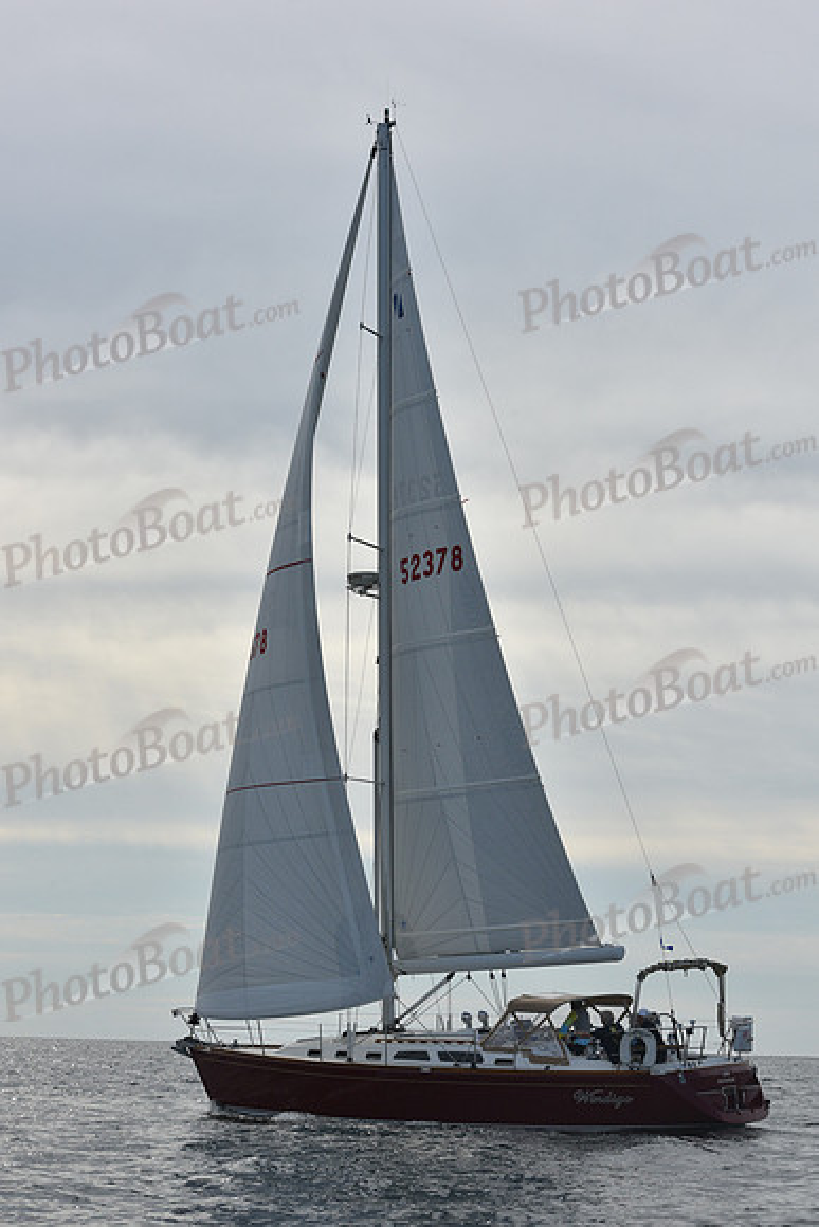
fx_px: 2387
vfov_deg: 28.8
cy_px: 614
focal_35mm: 70
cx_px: 410
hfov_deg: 19.5
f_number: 10
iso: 320
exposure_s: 1/1000
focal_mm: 70
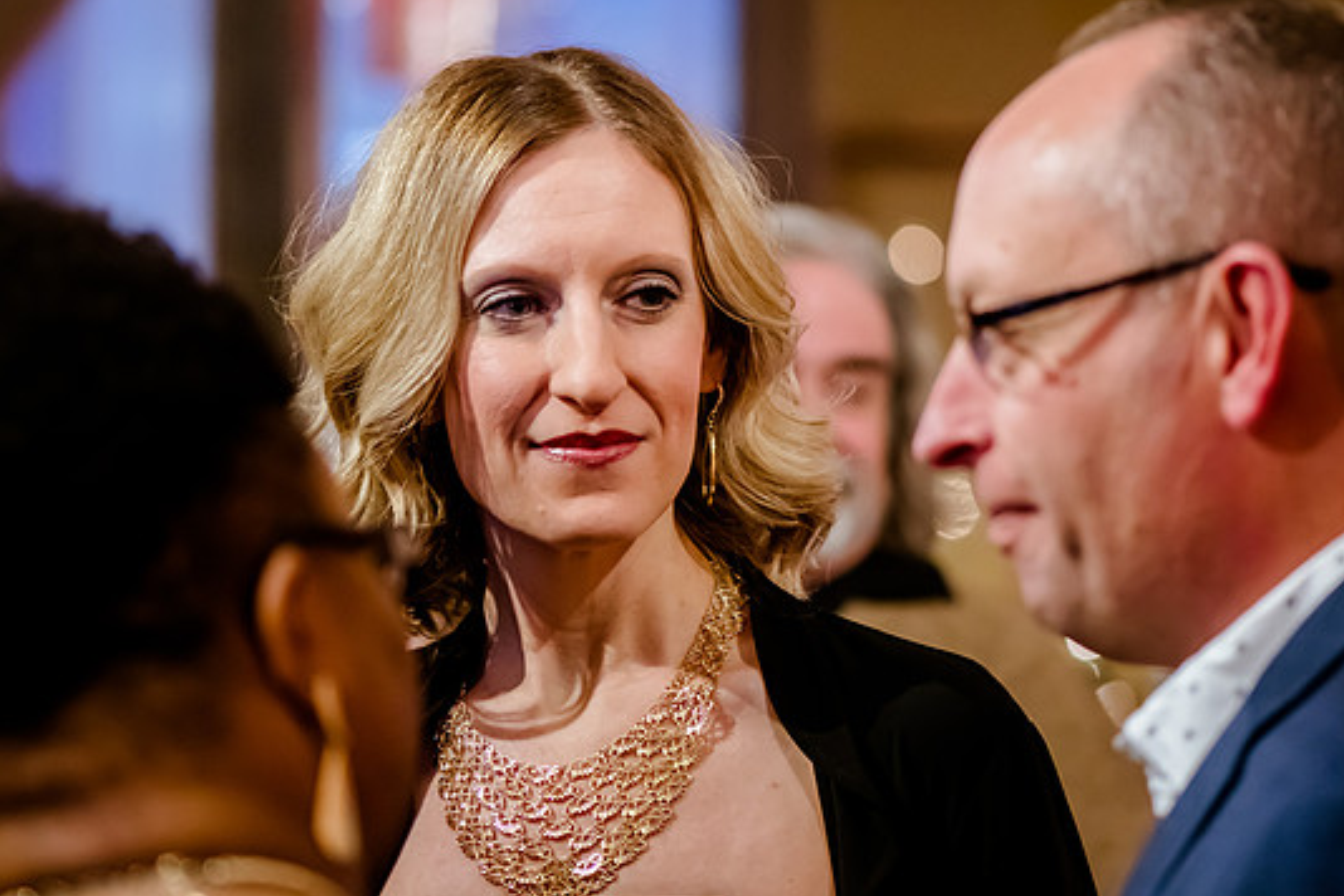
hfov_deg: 12.0
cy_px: 457
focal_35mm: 171
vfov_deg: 8.0
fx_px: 6384
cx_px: 627
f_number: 3.5
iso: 4000
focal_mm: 105
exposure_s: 1/100
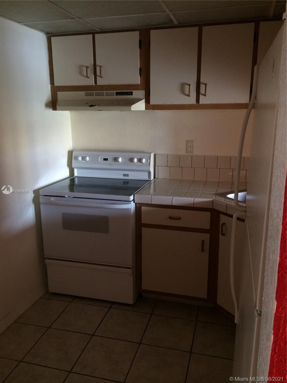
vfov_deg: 60.0
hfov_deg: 46.8
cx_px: 144
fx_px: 332
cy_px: 192
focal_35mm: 30
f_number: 2.2
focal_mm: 4.12
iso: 320
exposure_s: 1/17
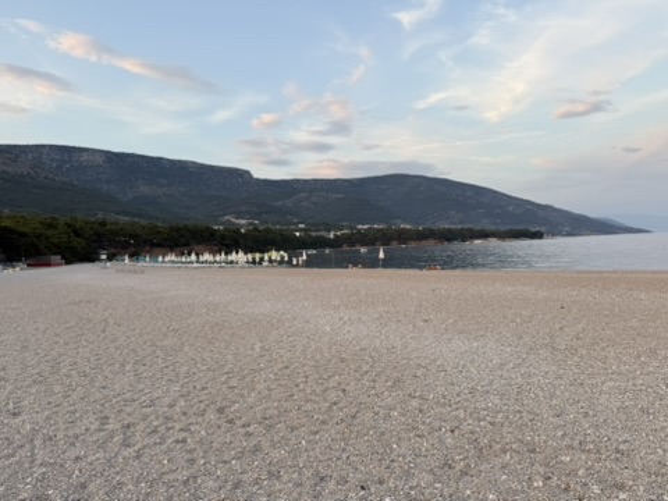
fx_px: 463
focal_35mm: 24
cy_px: 250
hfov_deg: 71.6
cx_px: 334
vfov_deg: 56.8
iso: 80
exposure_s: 1/314
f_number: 1.78
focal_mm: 6.76
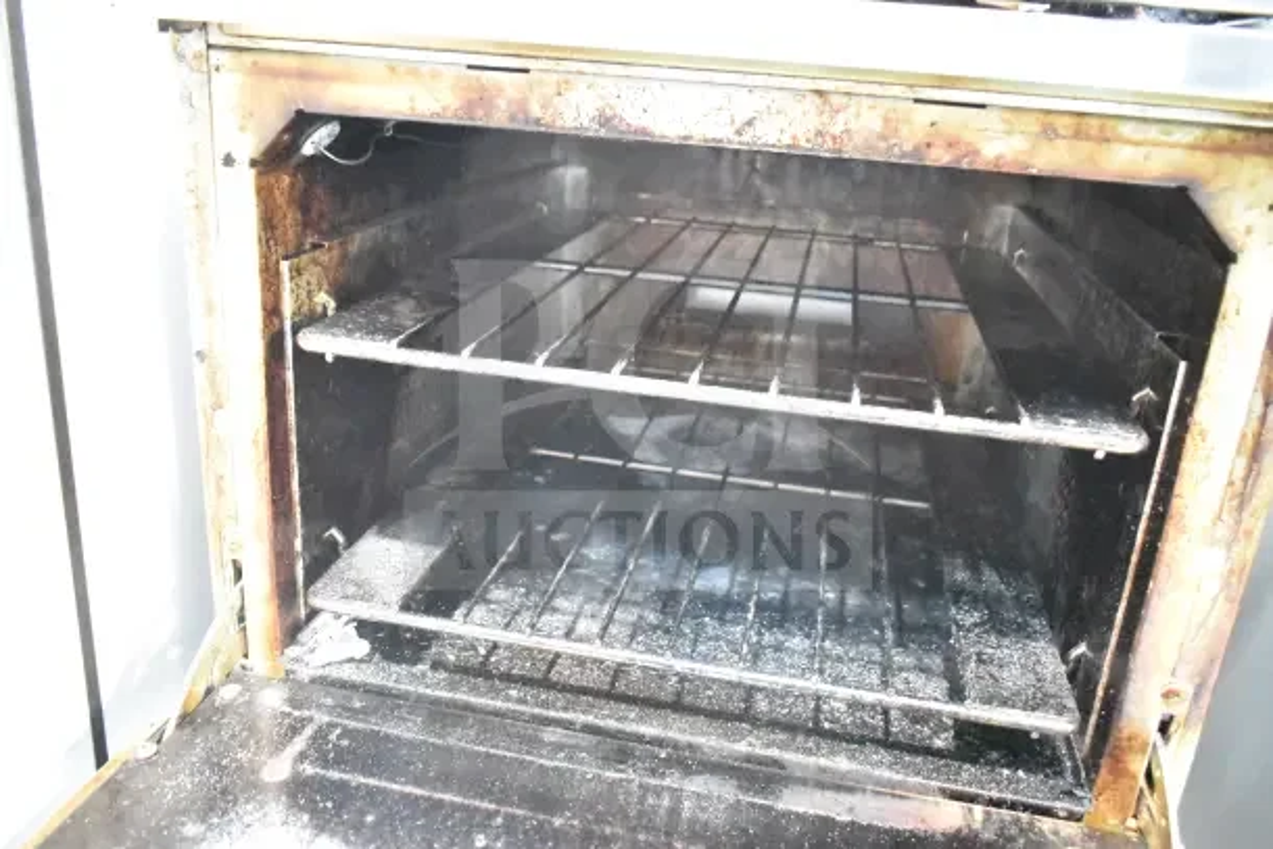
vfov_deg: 43.6
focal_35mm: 30
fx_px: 1061
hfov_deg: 61.9
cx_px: 636
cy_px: 424
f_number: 3.5
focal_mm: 20
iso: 25600
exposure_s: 1/30
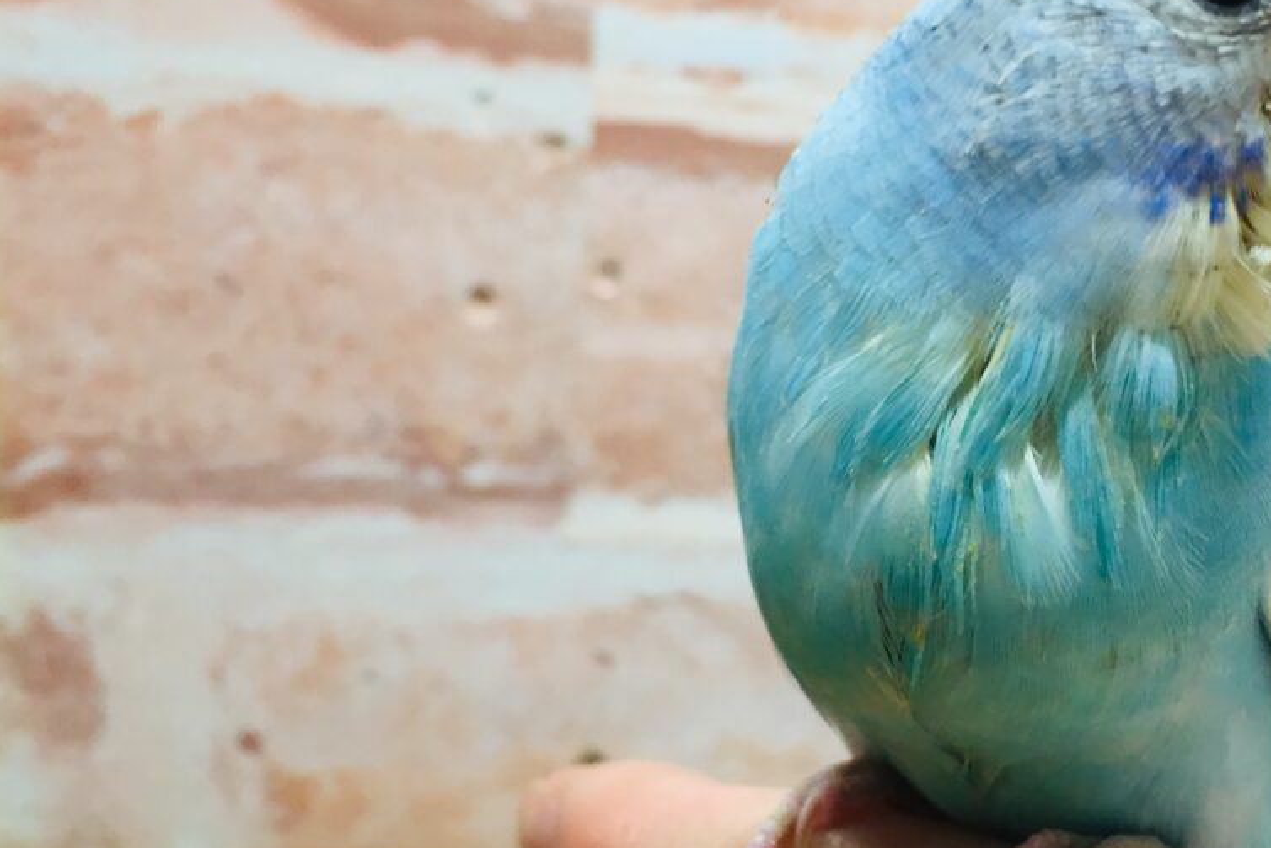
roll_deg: -4.1
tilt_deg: -6.8
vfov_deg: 28.0
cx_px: 951
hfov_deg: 40.0
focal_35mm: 48
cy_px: 330
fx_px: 1695
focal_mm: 4.15
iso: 64
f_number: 2.2
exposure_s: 1/30
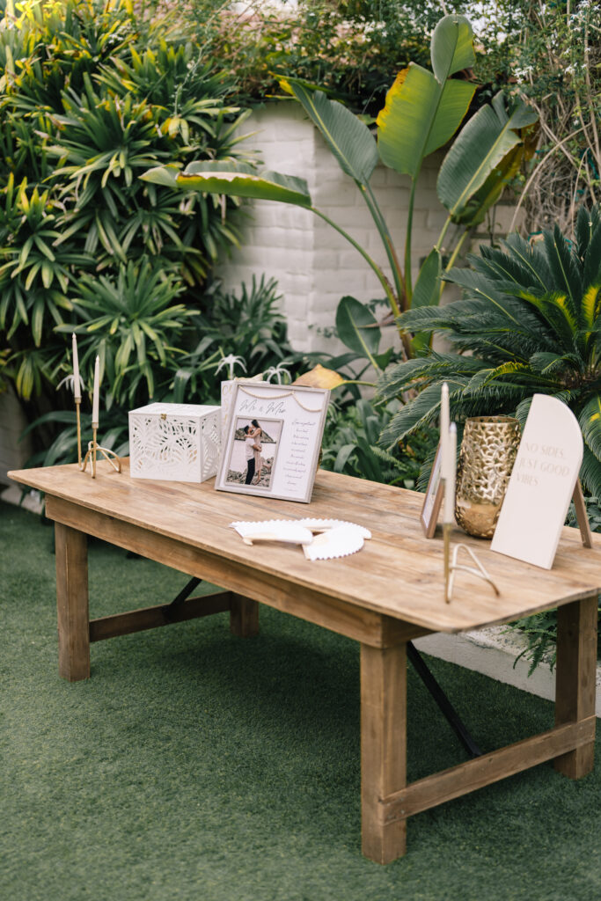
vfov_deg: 39.6
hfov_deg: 27.0
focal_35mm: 50
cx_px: 300
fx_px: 1252
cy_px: 450
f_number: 1.2
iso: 100
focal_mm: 50
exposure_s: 1/2500
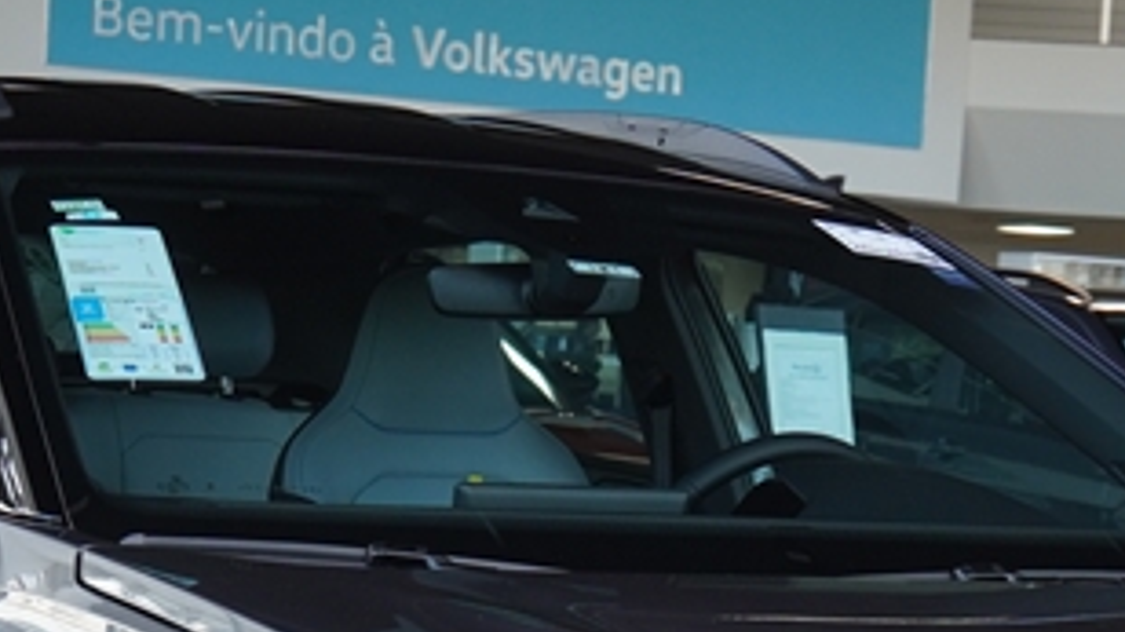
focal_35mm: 115
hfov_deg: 18.6
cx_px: 610
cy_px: 963
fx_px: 3429
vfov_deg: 10.2
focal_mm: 22
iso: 320
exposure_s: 1/160
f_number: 4
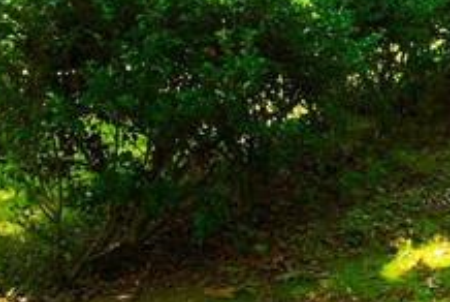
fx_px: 1464
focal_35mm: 117
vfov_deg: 11.7
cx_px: 634
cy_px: 104
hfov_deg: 16.2
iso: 110
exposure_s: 1/25
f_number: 2.8
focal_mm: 12.29
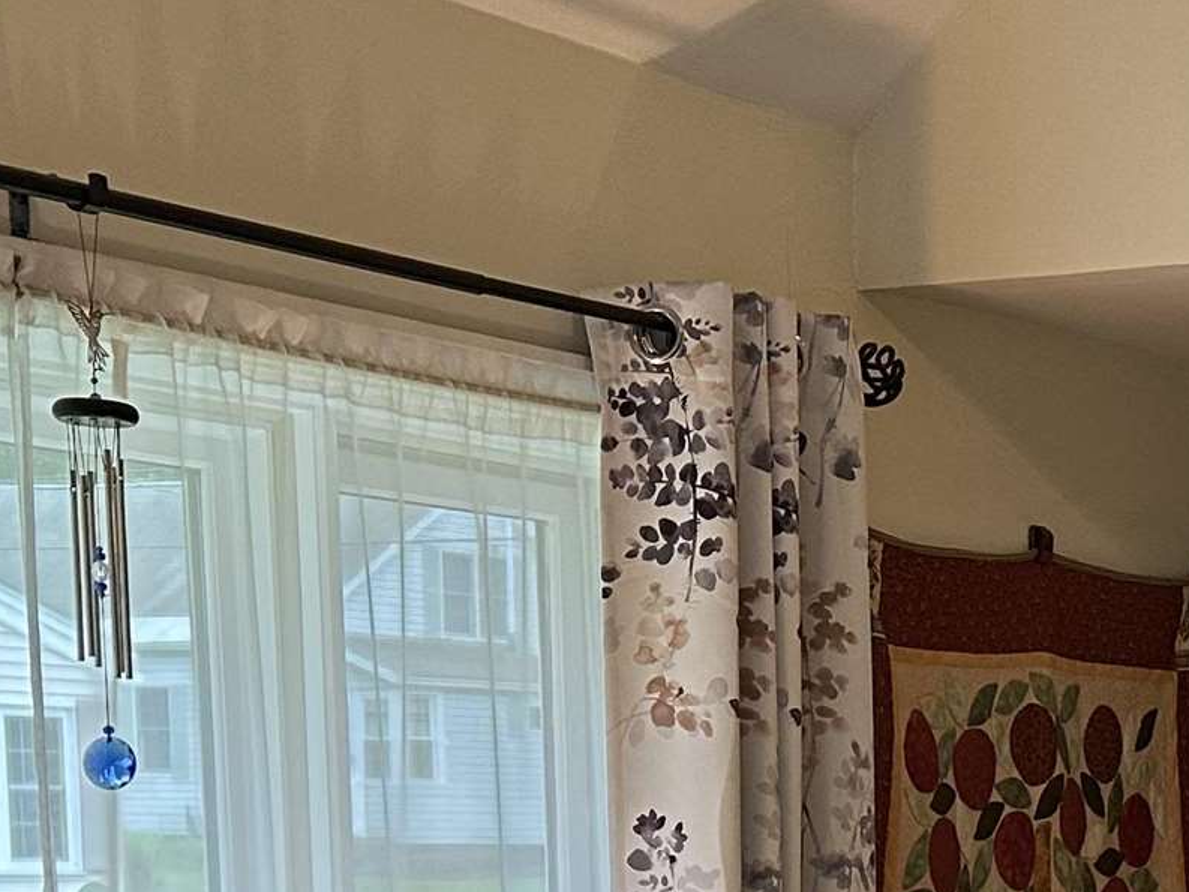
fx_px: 3195
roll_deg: -0.3
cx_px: 993
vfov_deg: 14.8
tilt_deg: -9.0
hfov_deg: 20.8
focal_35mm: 93
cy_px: 1318
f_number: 1.78
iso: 160
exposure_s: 1/120
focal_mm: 6.86
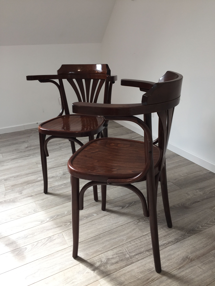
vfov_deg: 61.7
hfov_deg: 48.2
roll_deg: +1.4
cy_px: 143
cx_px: 108
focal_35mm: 29
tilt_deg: -21.1
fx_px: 240
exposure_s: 1/50
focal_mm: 4.15
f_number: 2.2
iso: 32
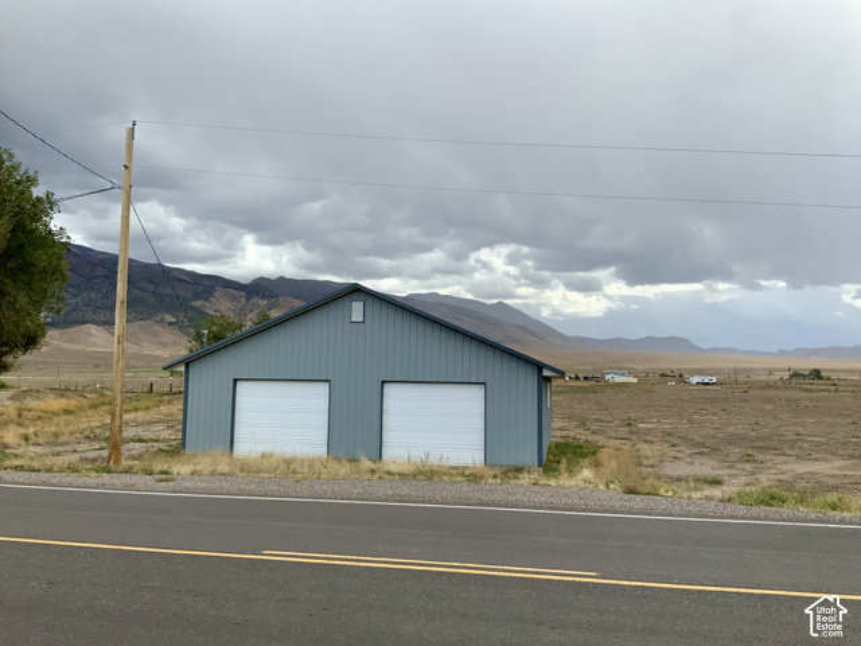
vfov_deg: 48.2
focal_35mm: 29
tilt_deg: +5.2
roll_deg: -0.3
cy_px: 323
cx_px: 430
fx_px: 721
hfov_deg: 61.7
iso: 16
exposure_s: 1/1490
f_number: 1.8
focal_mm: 3
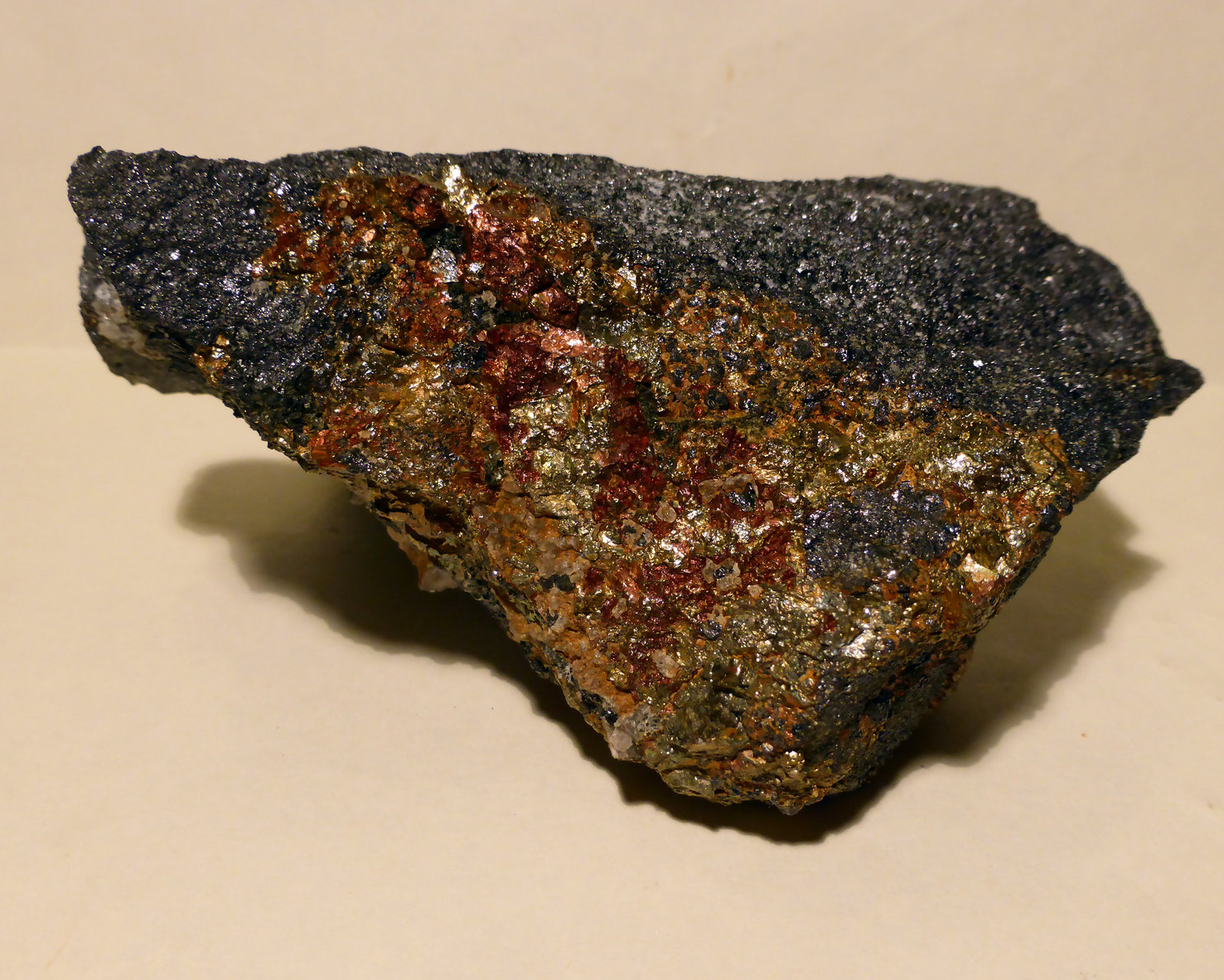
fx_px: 1341
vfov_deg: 40.1
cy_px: 493
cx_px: 655
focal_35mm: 37
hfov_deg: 49.0
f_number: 3.7
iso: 250
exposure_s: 1/60
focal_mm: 6.1
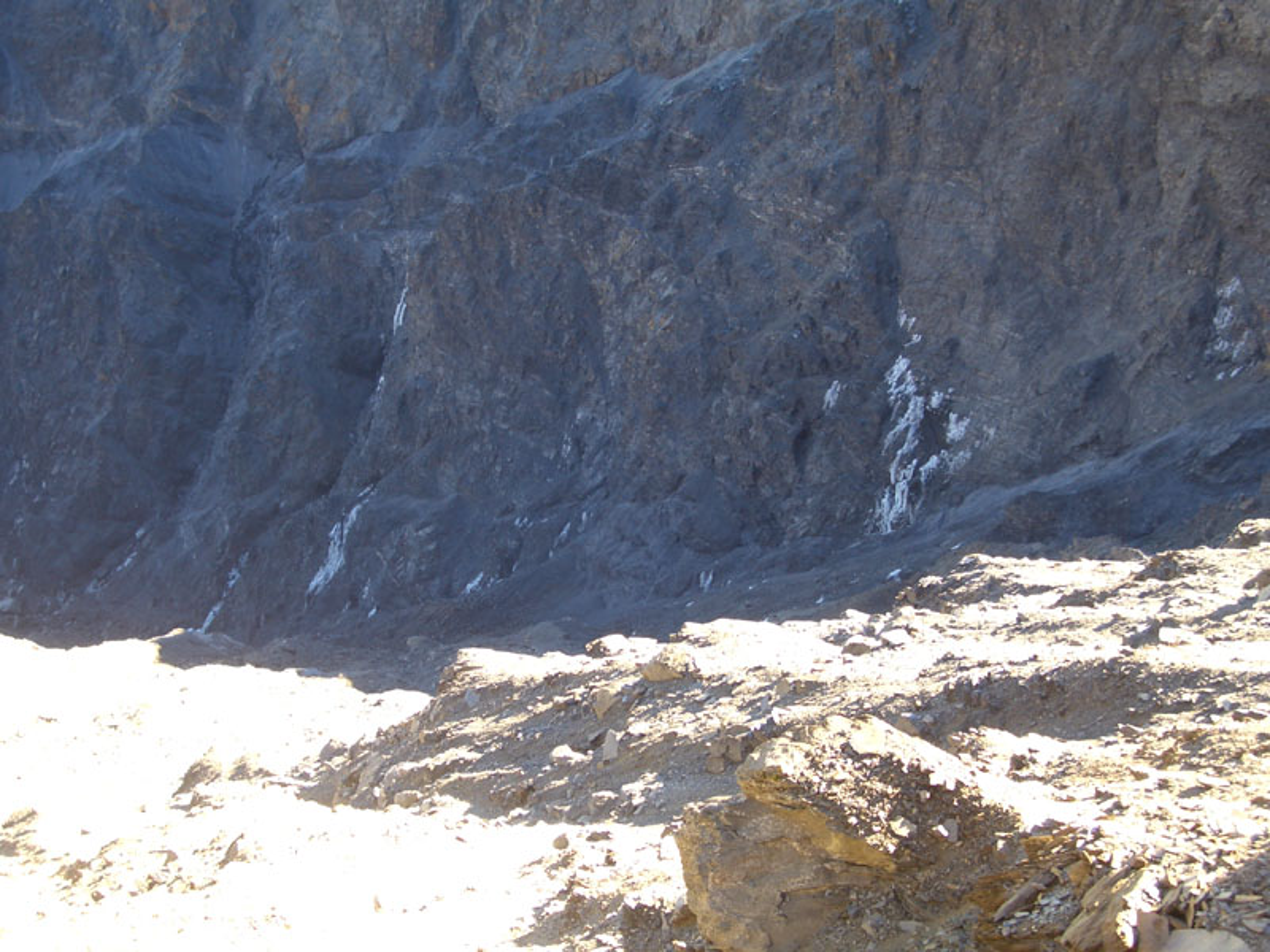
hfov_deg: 31.2
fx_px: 2275
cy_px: 476
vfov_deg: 23.7
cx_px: 635
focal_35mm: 62
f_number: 3.5
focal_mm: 10.2
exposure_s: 1/80
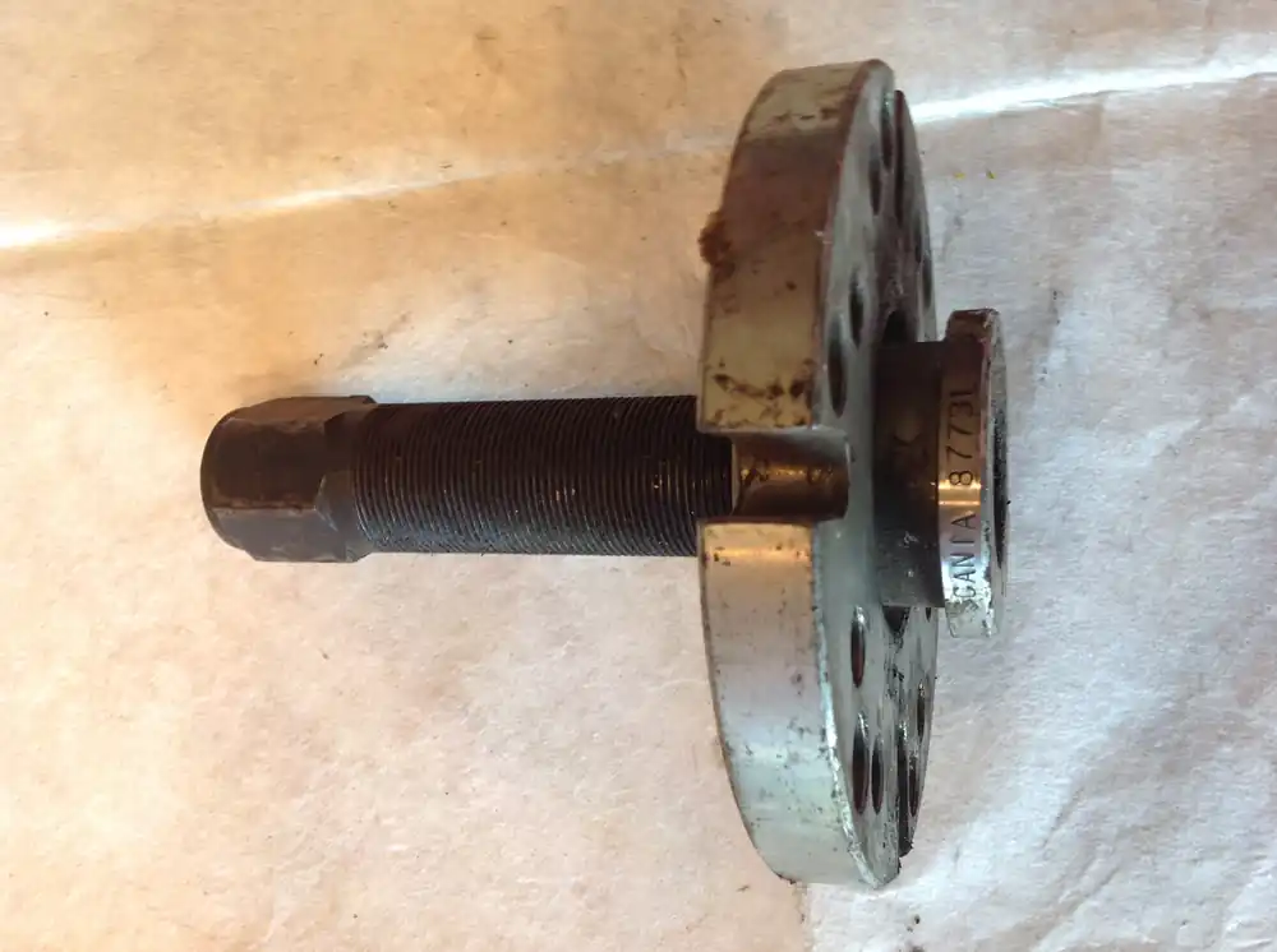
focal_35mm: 35
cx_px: 638
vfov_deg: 40.6
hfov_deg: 52.7
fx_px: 1289
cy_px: 476
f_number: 2.4
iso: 50
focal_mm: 4.28
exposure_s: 1/20
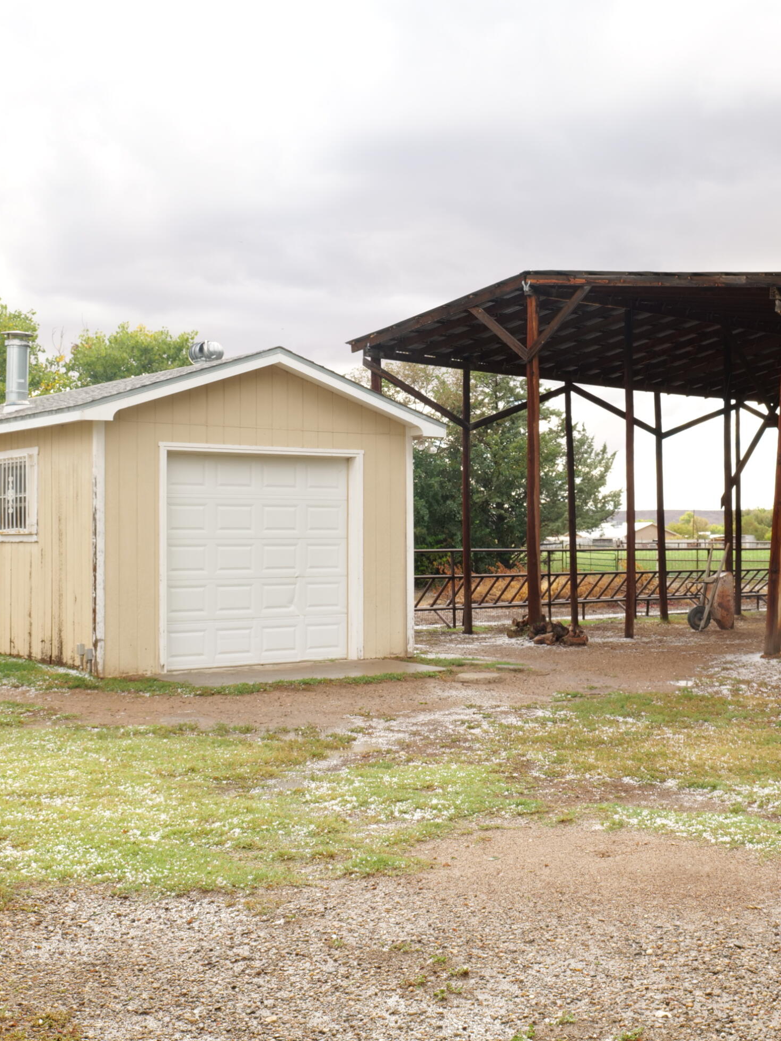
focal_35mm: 47
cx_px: 584
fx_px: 1414
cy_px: 512
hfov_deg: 30.4
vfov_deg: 40.4
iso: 250
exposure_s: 1/50
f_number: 16
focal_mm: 32
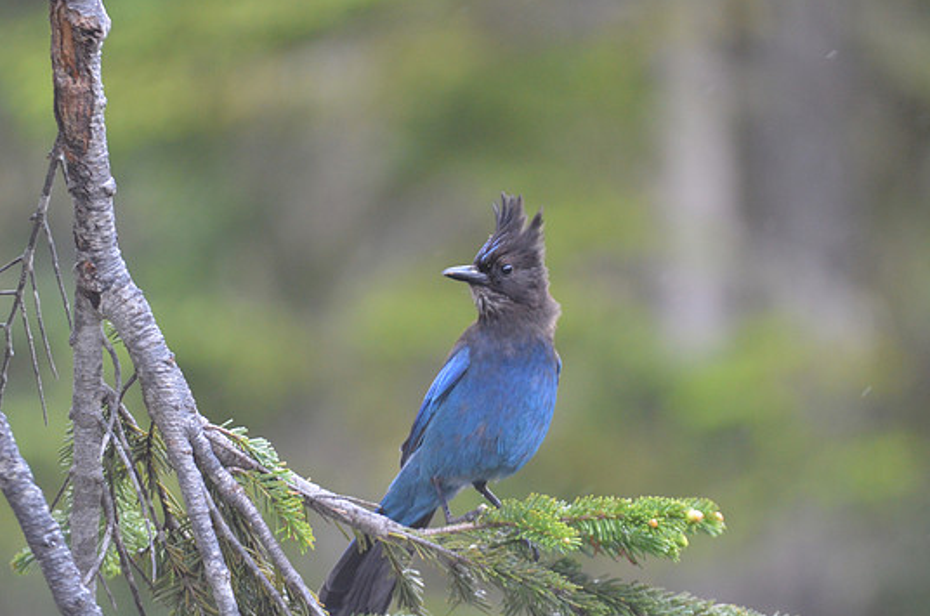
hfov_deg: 4.2
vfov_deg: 2.8
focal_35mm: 487
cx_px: 489
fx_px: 12555
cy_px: 298
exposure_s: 1/320
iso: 1600
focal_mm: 300
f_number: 5.6
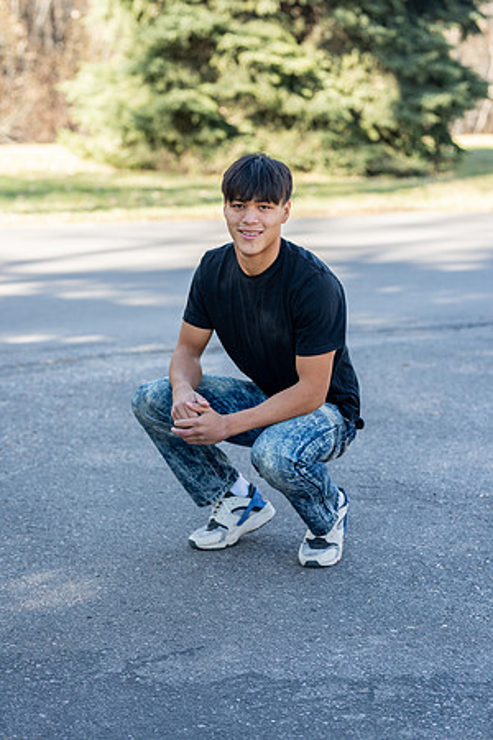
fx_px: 1746
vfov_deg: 23.9
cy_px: 370
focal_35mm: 85
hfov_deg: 16.1
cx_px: 246
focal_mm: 85
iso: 31
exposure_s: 1/200
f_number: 3.2
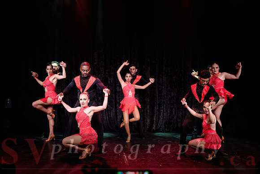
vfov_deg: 36.9
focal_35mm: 36
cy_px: 87
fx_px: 260
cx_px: 130
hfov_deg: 53.1
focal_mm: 36
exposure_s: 1/400
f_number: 3.2
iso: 1600
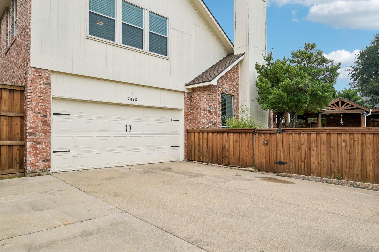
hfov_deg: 76.1
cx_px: 190
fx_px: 242
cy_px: 126
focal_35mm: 23
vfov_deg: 55.1
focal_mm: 23
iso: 400
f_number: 8
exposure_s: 1/500
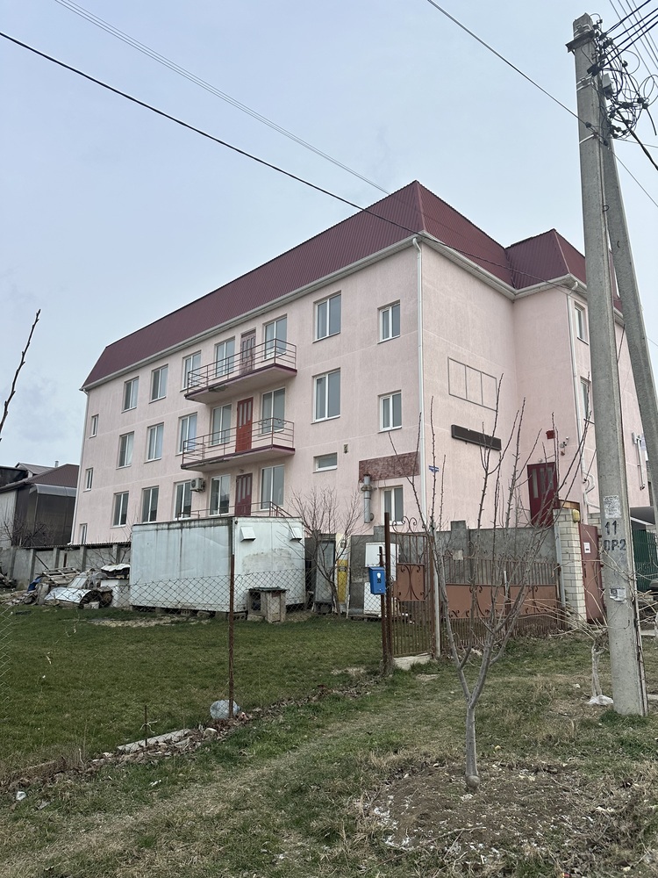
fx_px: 608
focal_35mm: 24
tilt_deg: +14.0
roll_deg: -1.0
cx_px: 329
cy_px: 439
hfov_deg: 56.8
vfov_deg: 71.6
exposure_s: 1/1587
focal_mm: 6.86
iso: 80
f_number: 1.78
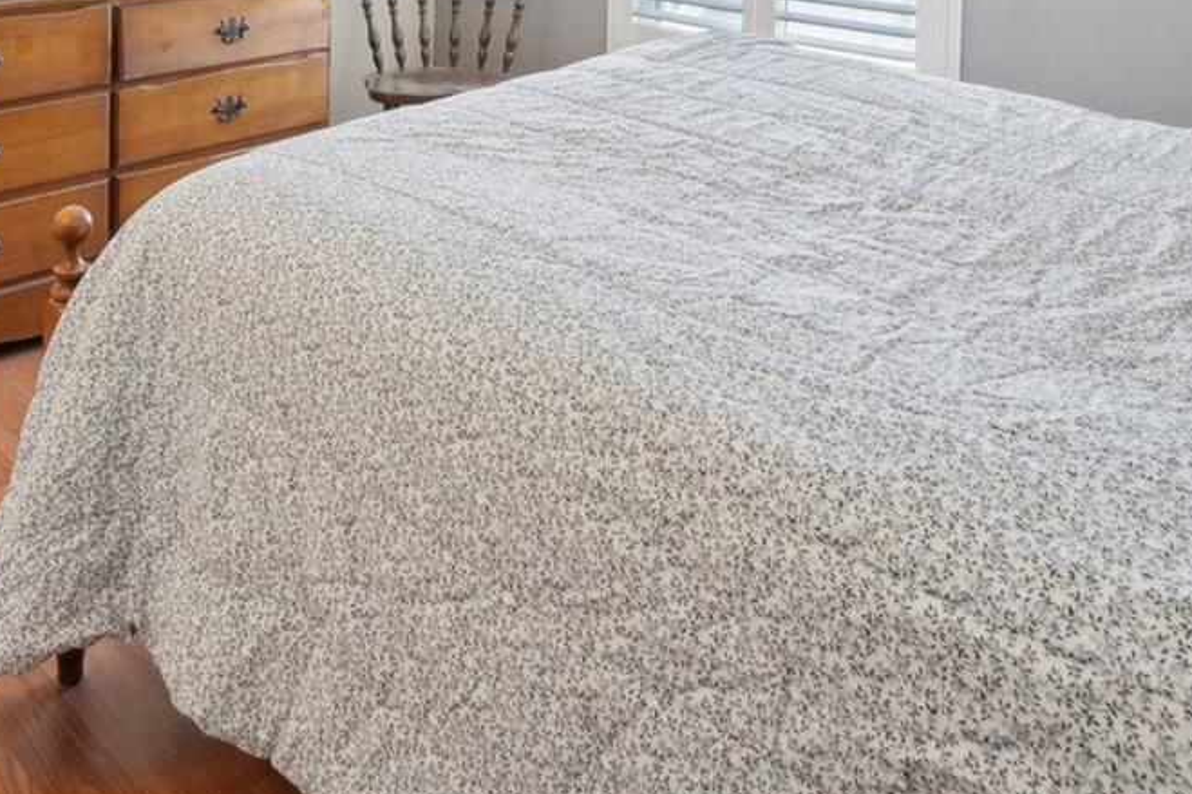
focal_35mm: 34
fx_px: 1125
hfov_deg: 54.5
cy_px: -156
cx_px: 380
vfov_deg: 32.3
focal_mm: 14
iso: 200
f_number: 8
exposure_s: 1/10
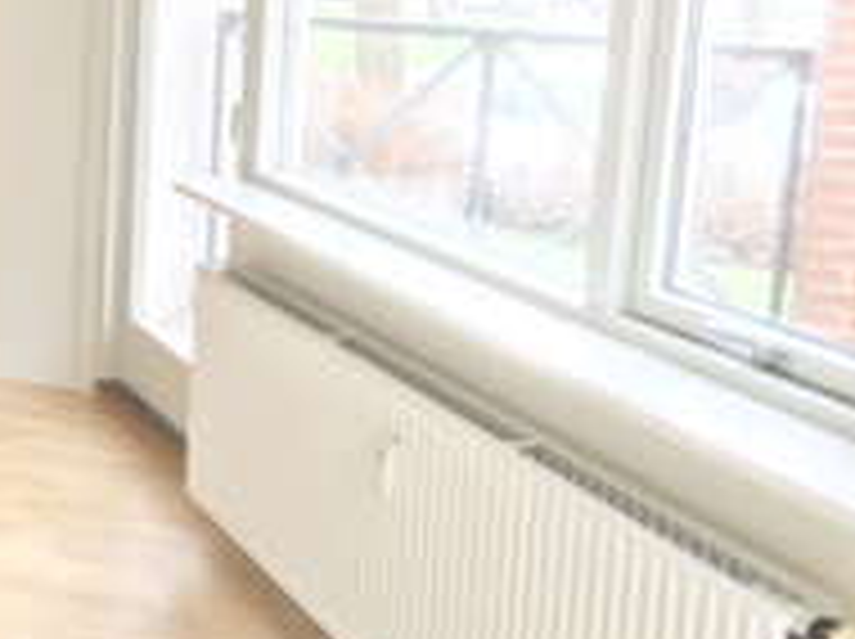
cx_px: 151
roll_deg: -2.2
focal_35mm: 57
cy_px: 144
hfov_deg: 32.7
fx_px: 1406
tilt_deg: -9.0
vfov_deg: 25.2
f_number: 2.2
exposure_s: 1/33
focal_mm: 4.15
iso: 40
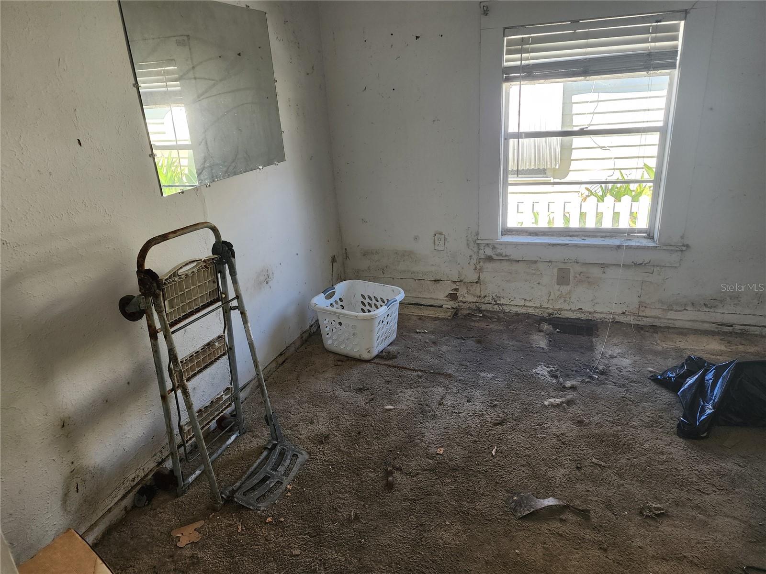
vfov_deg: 58.9
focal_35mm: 23
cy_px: 287
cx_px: 383
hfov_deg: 73.9
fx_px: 509
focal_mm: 6.4
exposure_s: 1/180
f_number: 1.8
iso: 100
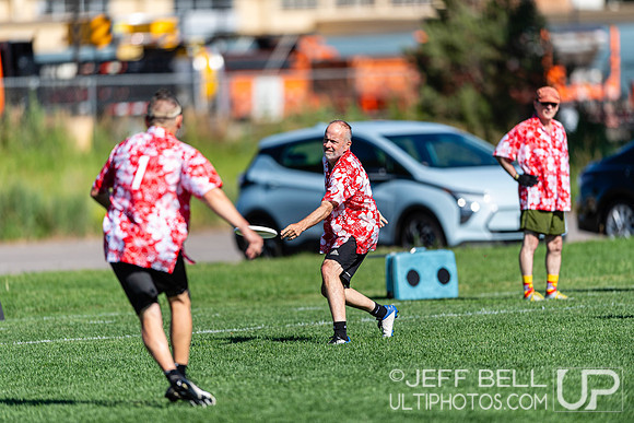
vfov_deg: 3.4
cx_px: 317
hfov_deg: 5.2
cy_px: 212
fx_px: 7046
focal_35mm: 400
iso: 100
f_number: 2.8
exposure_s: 1/2000
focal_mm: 400
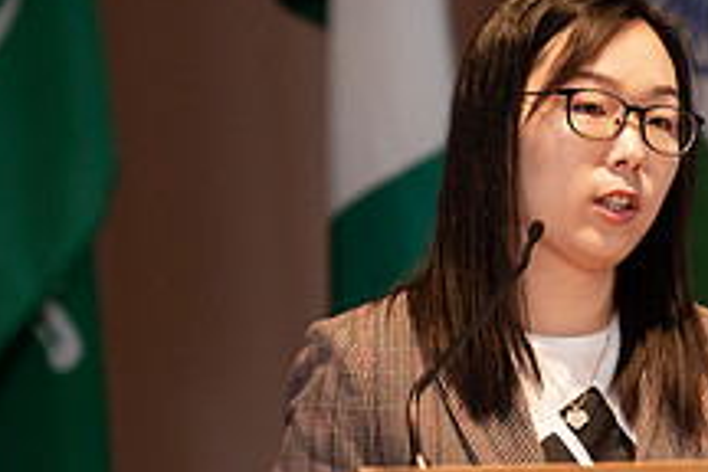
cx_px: 757
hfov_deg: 5.7
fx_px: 7119
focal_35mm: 362
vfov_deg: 3.8
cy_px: 379
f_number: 3.2
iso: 1600
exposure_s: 1/200
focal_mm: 135
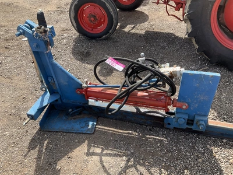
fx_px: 195
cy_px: 88
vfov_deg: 48.2
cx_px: 116
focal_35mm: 29
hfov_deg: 61.7
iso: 25
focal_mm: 3
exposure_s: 1/739
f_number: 1.8
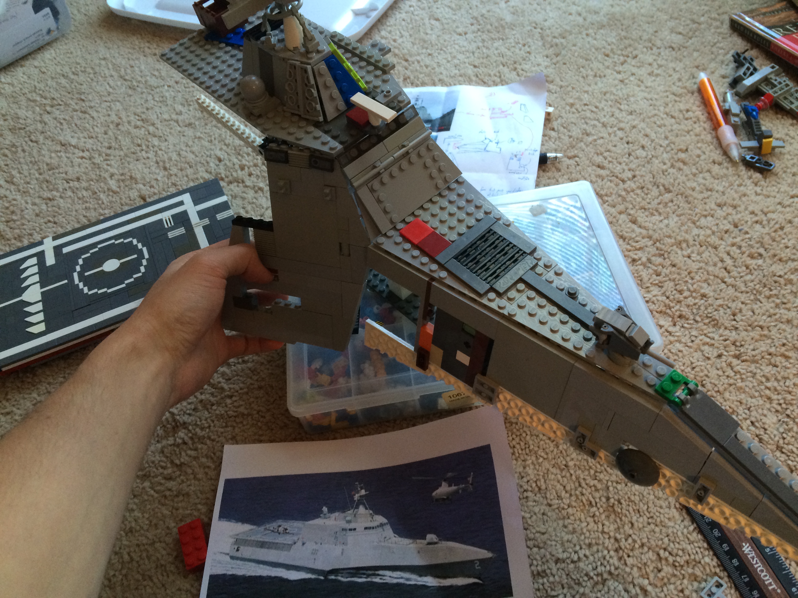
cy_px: 299
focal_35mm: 29
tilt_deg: -52.8
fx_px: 669
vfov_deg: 48.2
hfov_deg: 61.7
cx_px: 399
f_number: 2.2
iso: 125
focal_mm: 4.15
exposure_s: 1/30
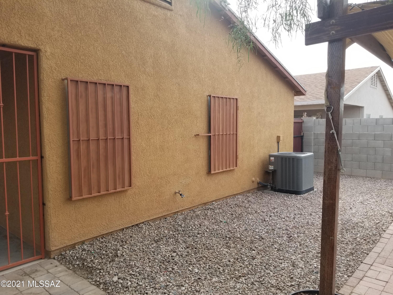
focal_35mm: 26
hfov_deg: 67.3
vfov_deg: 53.1
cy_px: 148
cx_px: 196
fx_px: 295
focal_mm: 4.3
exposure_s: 1/482
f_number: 1.7
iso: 50
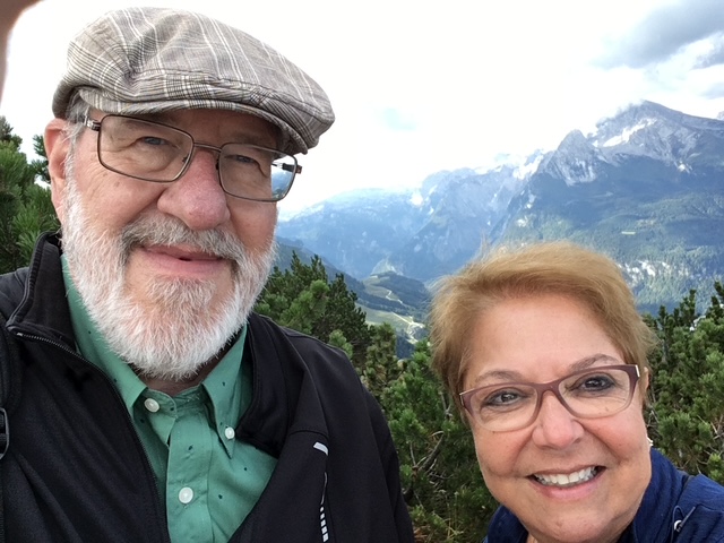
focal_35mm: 31
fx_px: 648
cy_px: 272
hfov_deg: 58.4
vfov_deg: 45.4
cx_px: 362
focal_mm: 2.15
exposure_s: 1/413
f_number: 2.4
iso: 50
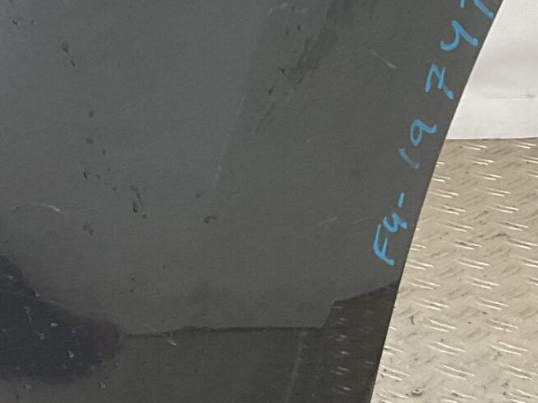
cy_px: 249
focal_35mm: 114
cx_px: -398
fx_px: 1771
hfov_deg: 15.2
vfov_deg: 13.0
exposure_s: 1/120
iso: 32
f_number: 1.8
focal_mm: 3
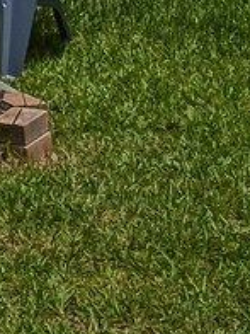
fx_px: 1503
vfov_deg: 10.9
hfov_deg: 7.3
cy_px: -449
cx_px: -707
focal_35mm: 156
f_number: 10
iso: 1250
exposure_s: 1/3200
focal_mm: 15.5
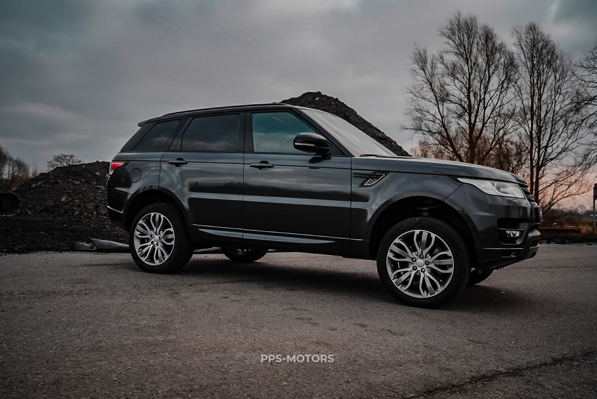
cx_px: 298
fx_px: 514
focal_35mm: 31
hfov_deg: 60.2
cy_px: 200
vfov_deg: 42.4
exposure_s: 1/125
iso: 100
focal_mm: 31
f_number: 5.6
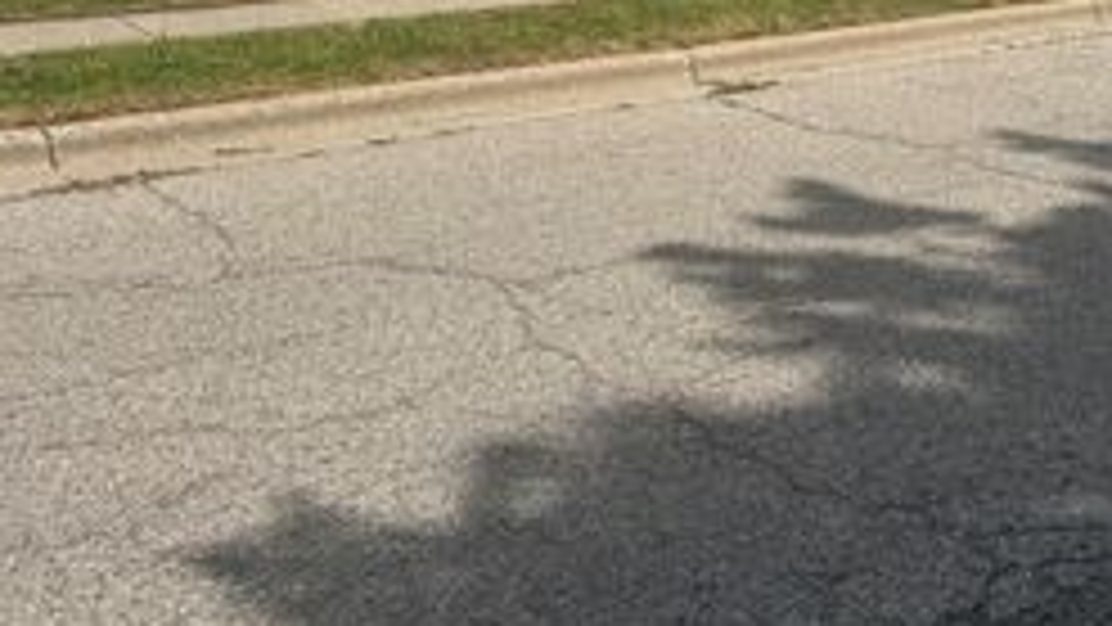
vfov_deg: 21.7
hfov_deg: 37.9
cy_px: -25
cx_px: 873
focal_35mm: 53
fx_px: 1563
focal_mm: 6.76
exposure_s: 1/6410
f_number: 1.78
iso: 80
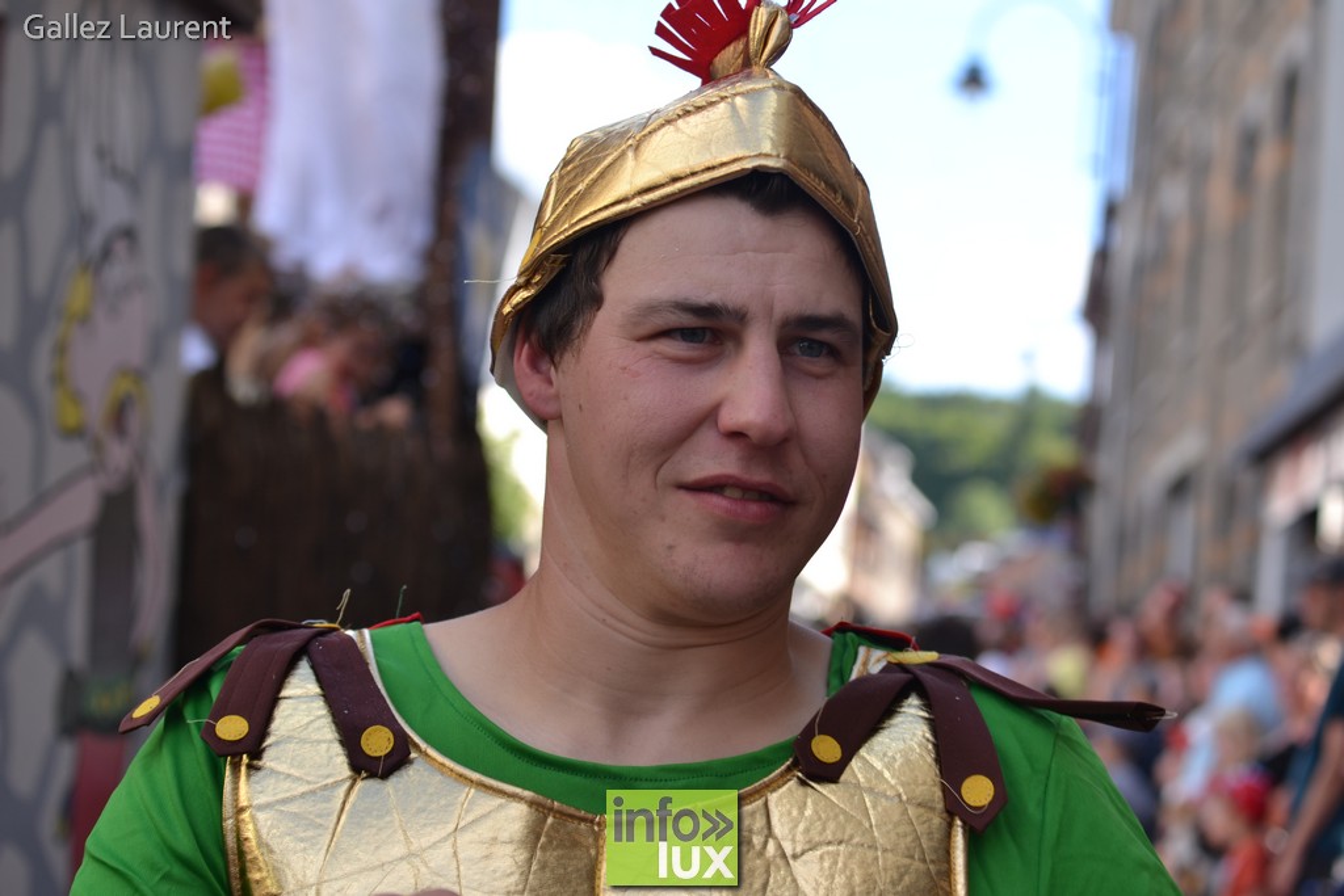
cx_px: 672
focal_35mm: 75
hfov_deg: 27.0
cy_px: 448
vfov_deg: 18.2
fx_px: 2800
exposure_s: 1/250
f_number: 4
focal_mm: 50
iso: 100
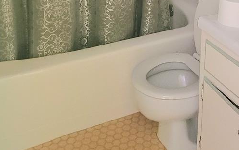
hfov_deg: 34.3
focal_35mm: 59
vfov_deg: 19.6
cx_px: 154
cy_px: -65
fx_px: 384
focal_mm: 5.4
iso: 500
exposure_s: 1/10
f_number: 1.8
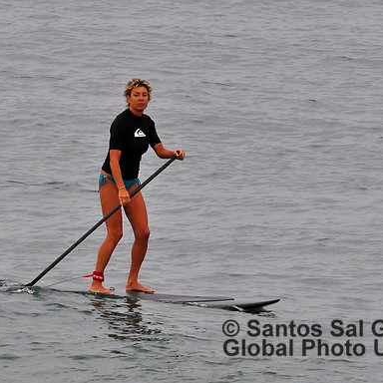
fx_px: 13256
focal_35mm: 1059
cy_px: 192
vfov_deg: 1.7
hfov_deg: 1.7
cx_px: 207
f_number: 16
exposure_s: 1/500
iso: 1250
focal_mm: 550
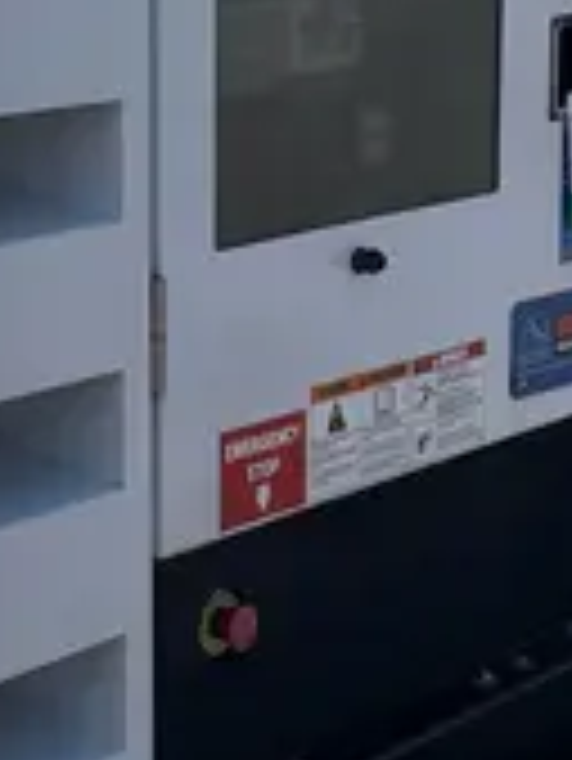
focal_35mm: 113
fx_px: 2487
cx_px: 126
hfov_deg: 13.1
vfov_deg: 17.3
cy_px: 205
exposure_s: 1/6993
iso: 50
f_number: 1.6
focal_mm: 5.96
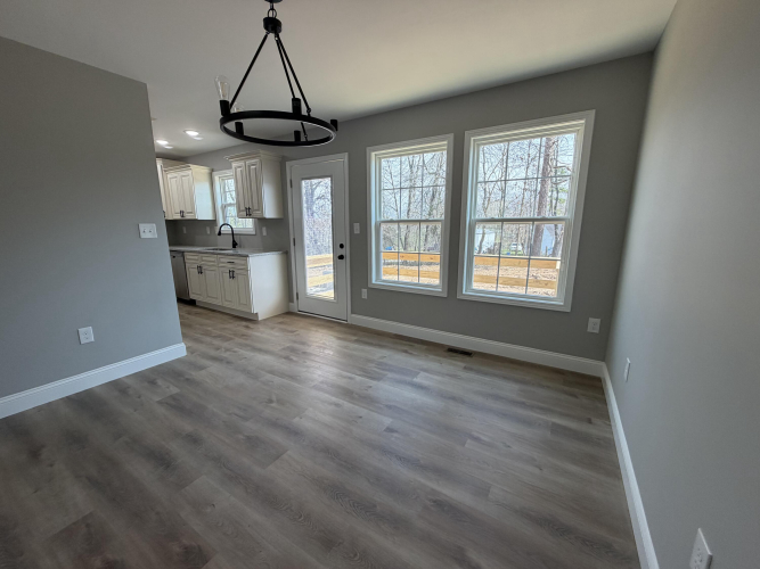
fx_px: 307
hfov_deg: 102.1
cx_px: 380
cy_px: 284
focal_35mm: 14
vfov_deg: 85.7
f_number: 2.2
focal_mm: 2.22
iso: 64
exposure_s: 1/120
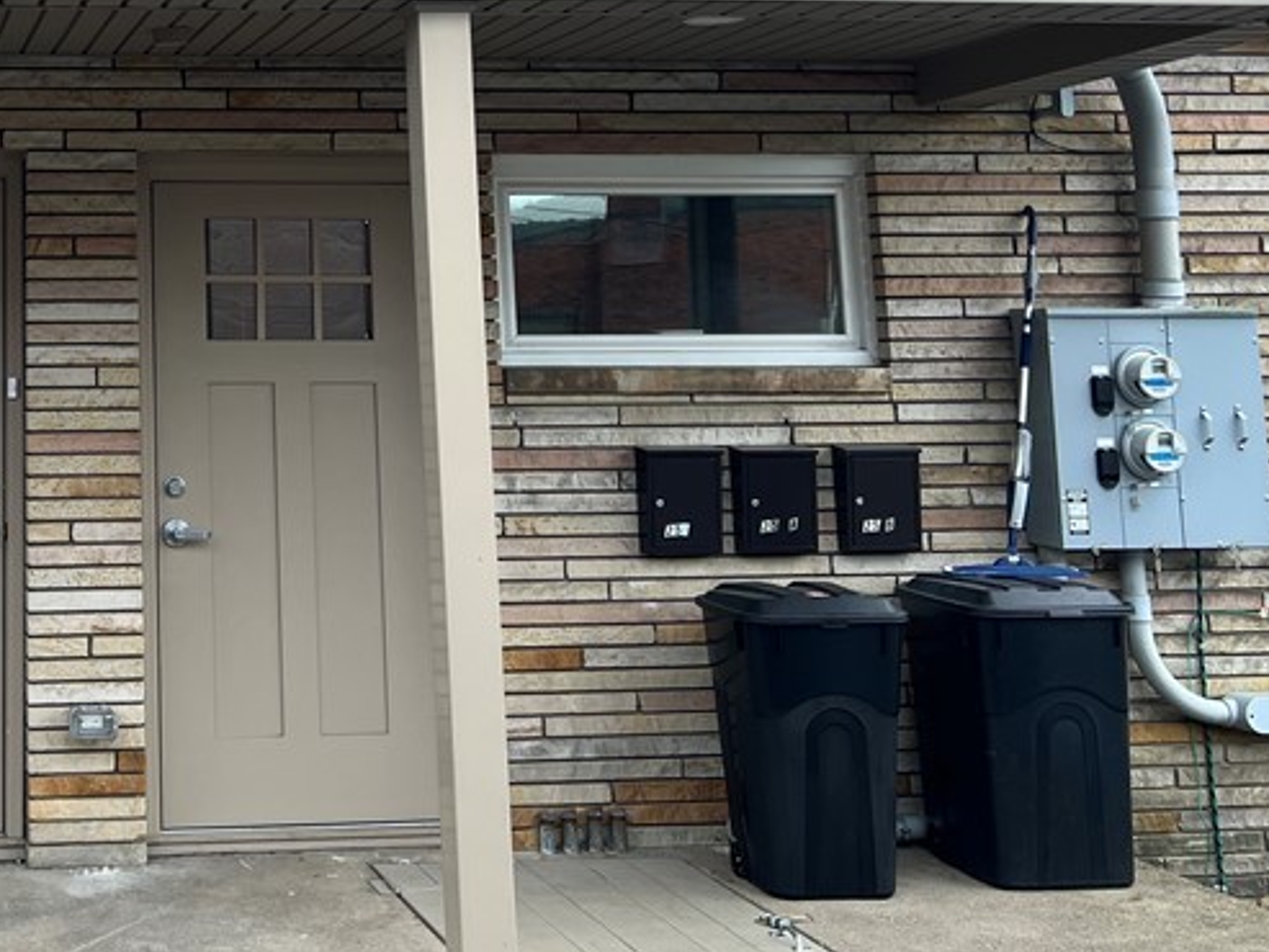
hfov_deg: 33.2
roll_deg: +1.0
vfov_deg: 26.0
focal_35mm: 54
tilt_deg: +7.2
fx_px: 1980
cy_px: 54
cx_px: 69
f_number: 1.5
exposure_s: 1/172
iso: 40
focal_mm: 5.7
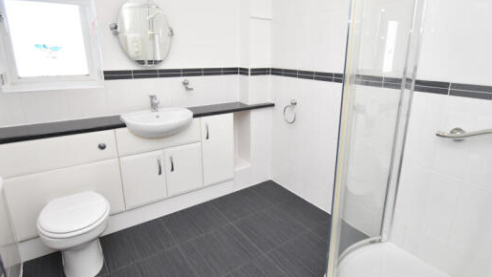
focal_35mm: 20
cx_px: 264
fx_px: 261
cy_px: 130
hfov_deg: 86.5
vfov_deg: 55.9
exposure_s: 1/125
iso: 800
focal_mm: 10
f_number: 4.5
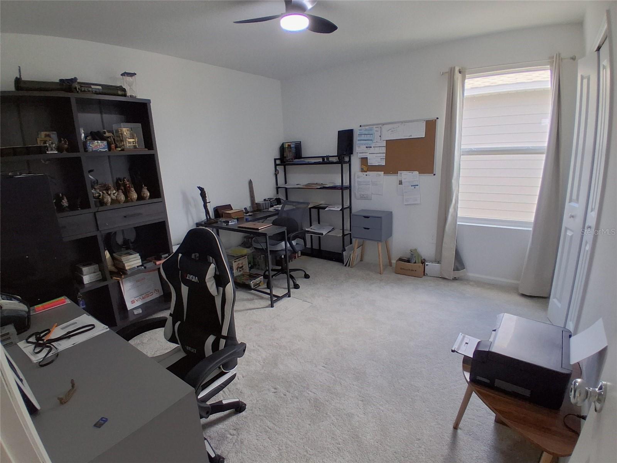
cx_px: 308
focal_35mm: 17
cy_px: 232
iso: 125
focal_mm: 1.4
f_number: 2.2
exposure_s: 1/120
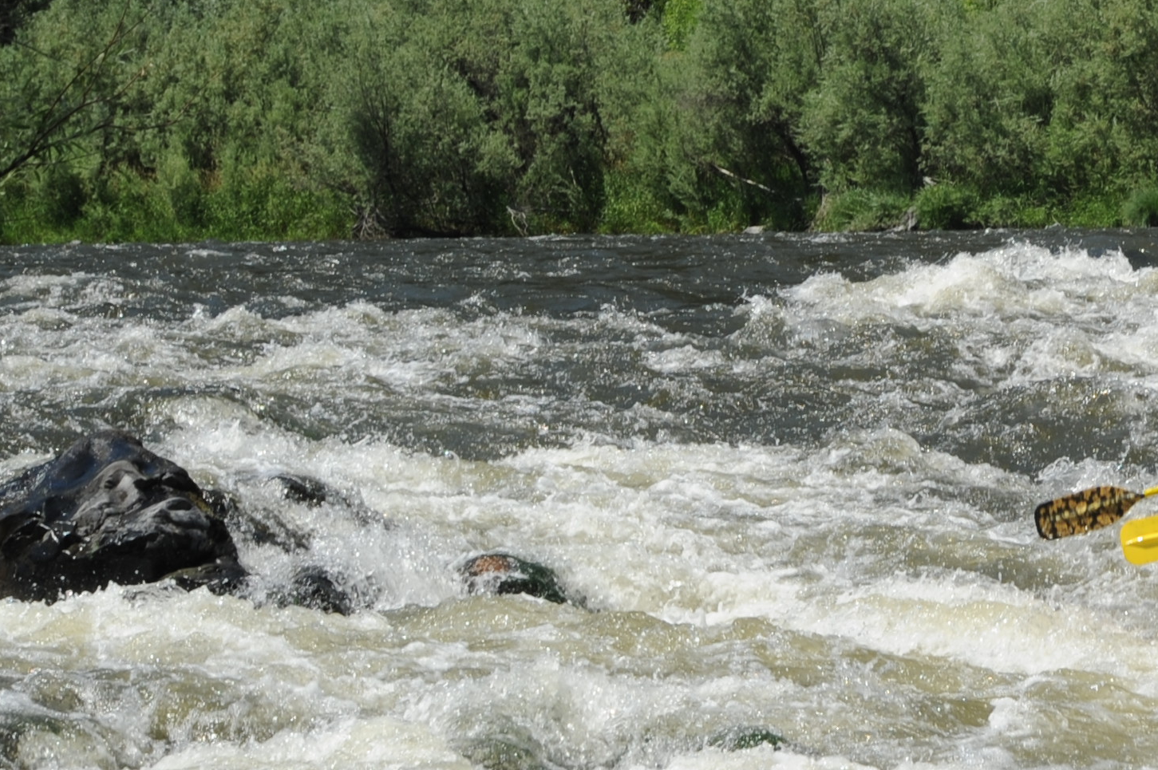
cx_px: 1593
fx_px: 7071
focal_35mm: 220
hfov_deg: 9.2
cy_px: 138
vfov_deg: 6.2
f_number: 11
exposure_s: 1/320
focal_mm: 75
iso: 200
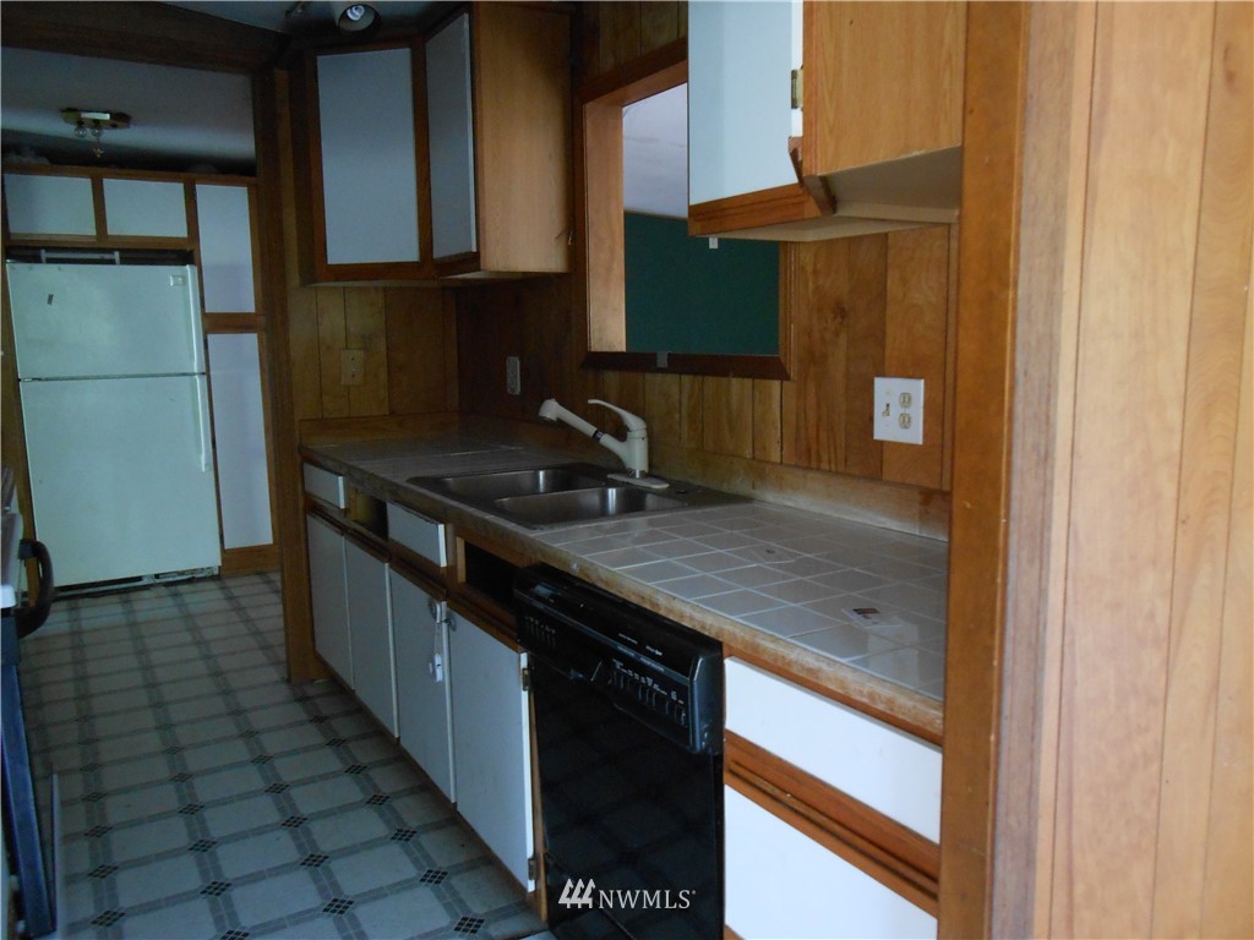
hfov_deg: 67.3
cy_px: 470
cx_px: 627
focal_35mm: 26
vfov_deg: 53.1
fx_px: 942
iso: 400
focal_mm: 4.6
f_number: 3.5
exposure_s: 1/8
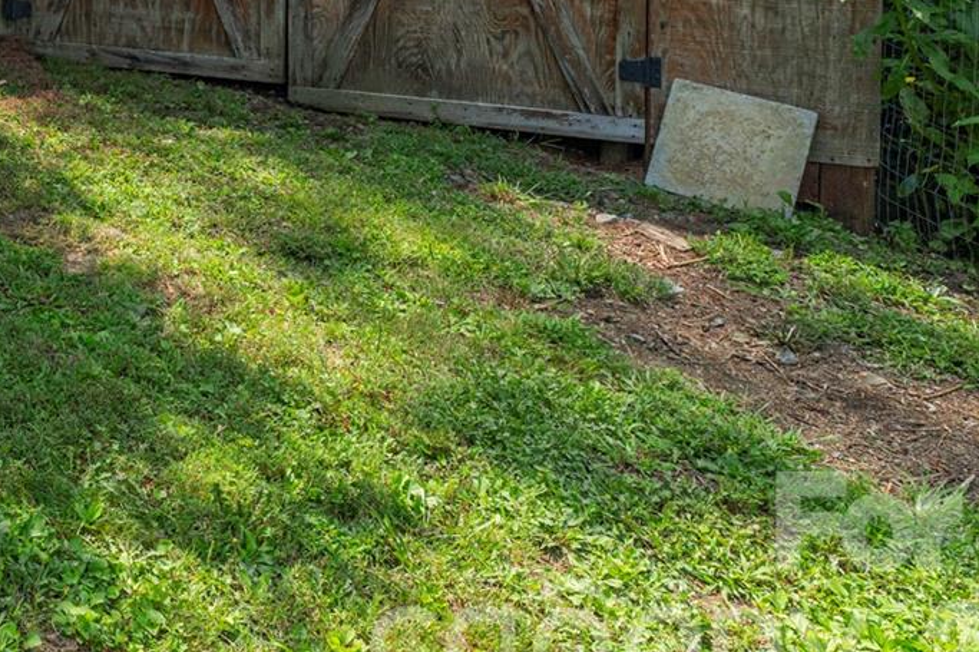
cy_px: -226
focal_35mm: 42
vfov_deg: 26.4
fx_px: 1142
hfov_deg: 35.1
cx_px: -235
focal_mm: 14
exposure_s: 1/640
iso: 320
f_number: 8
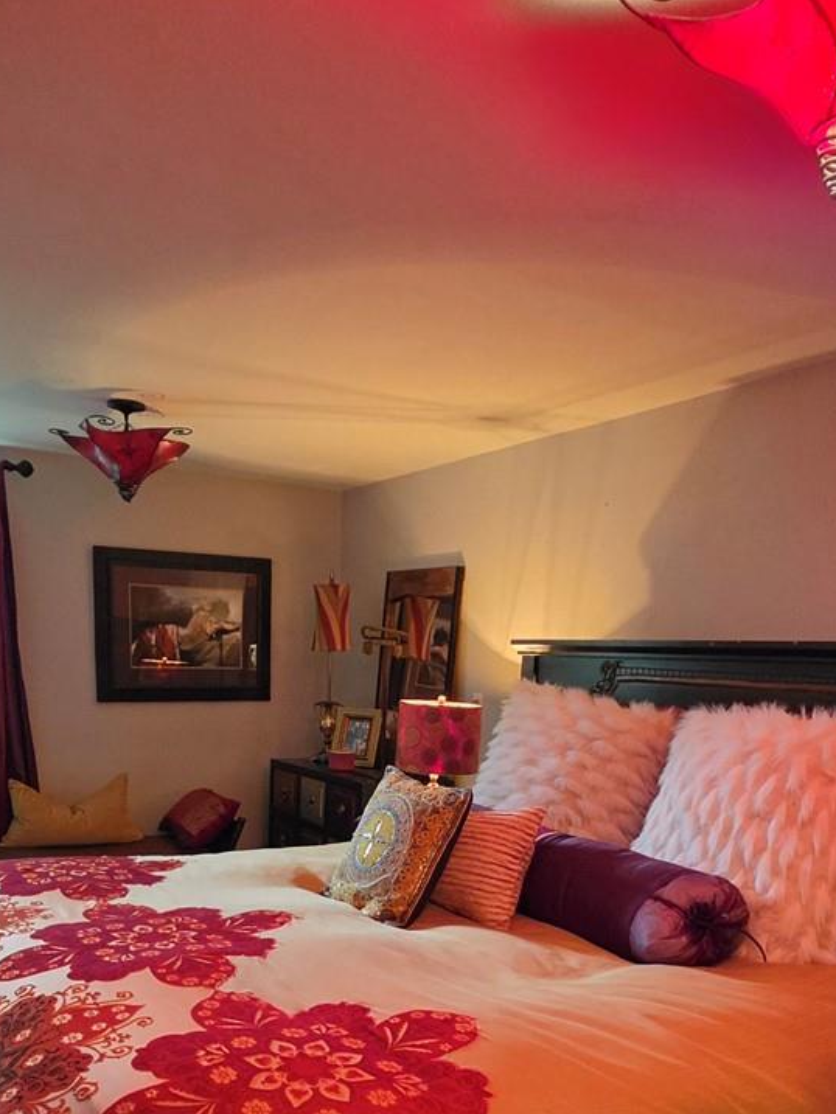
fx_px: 934
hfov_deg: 48.2
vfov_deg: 58.0
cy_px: 855
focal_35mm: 29
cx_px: 406
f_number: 1.9
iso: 800
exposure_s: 1/60
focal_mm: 2.2
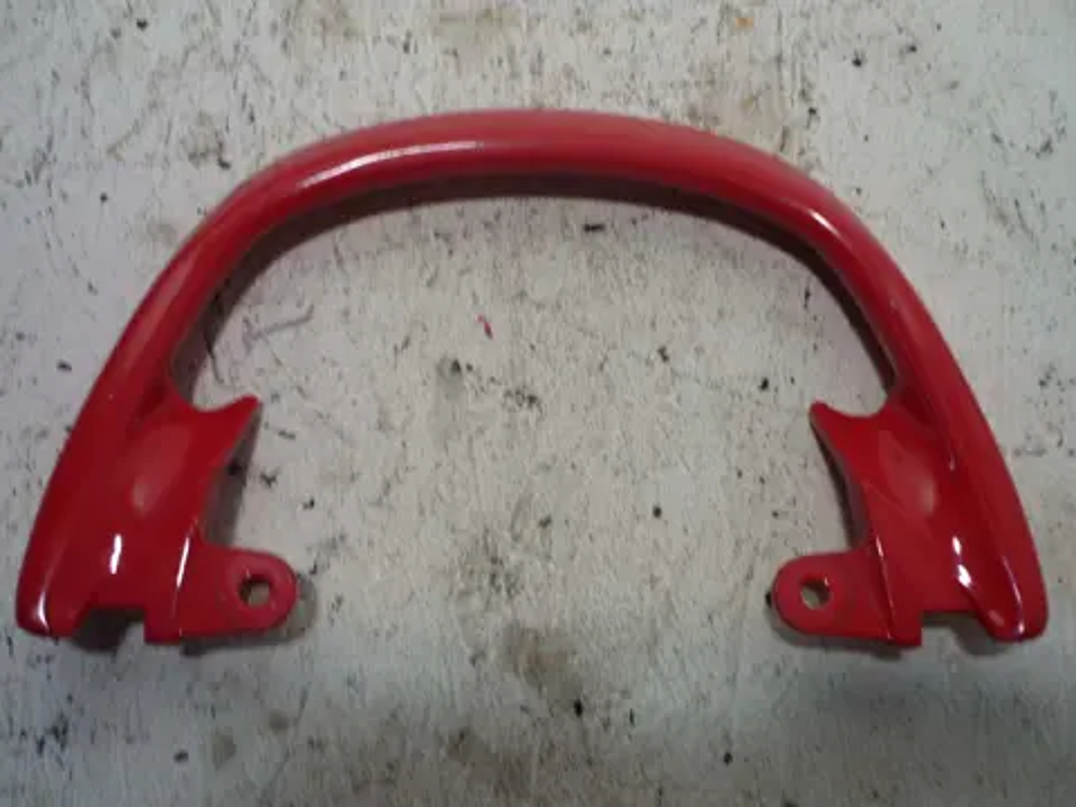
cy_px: 404
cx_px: 538
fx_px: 1026
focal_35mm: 33
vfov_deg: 42.9
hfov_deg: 55.4
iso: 80
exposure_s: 1/40
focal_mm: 5.5
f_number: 2.8
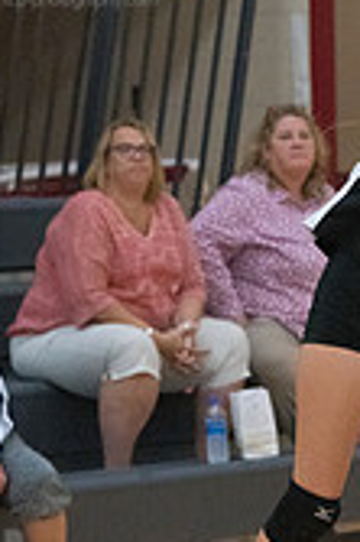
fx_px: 4945
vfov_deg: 6.3
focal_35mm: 329
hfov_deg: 4.2
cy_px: 266
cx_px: 438
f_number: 4.5
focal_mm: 122
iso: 6400
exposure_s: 1/1000
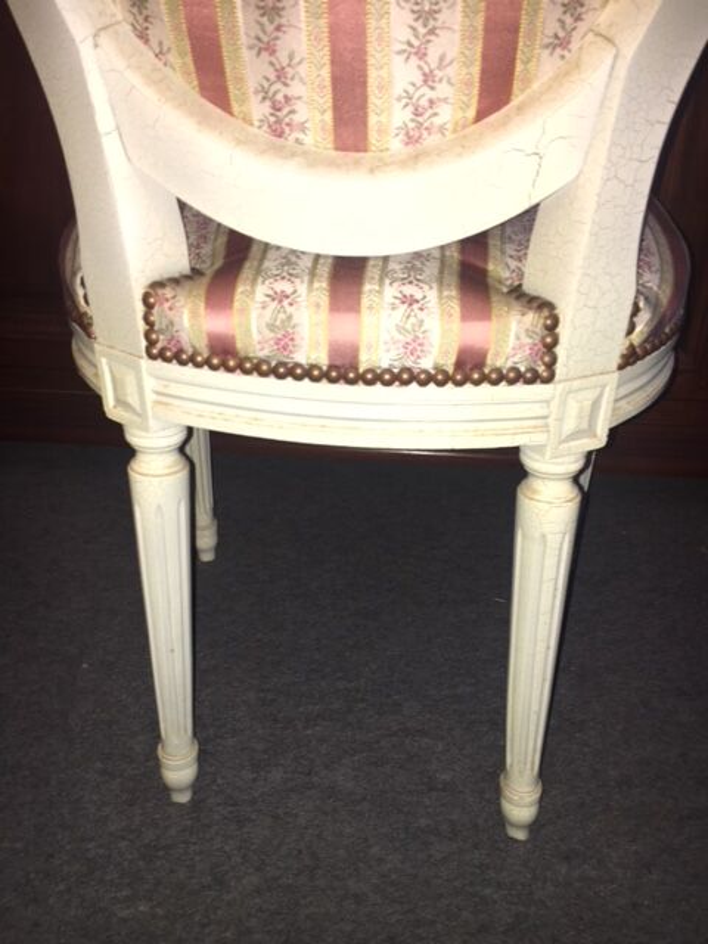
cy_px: 472
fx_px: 791
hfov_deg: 48.2
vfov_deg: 61.7
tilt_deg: -28.4
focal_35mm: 29
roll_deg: -0.6
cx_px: 354
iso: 25
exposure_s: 1/17
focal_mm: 4.15
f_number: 2.2
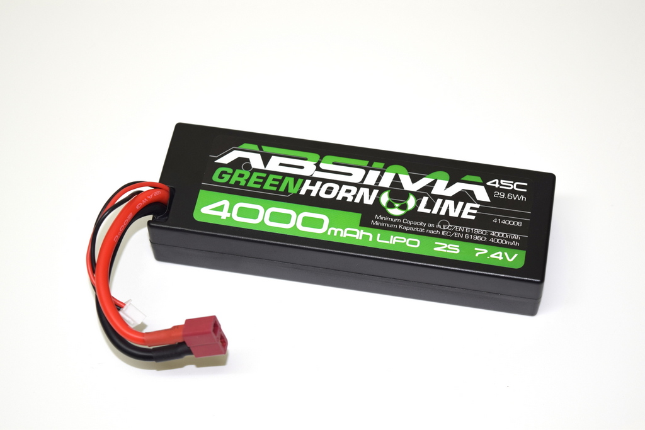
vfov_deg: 16.6
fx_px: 1478
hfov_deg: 24.6
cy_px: 215
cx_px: 322
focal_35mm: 82
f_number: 5.6
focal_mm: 55
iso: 100
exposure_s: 1/40
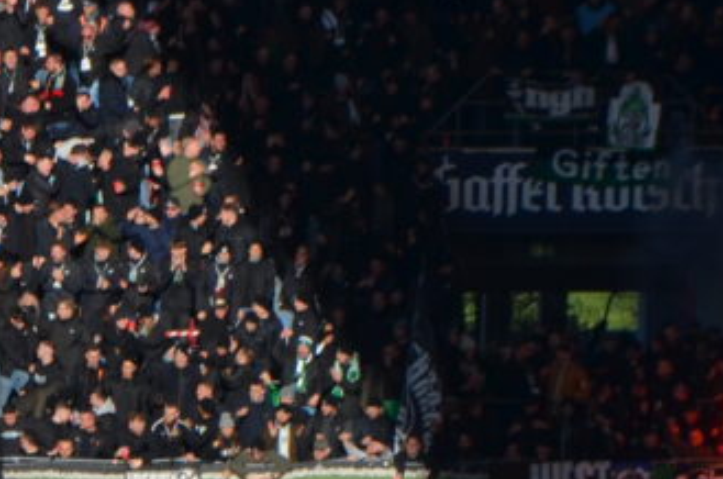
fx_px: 15342
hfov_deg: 2.7
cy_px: 1048
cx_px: -182
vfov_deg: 1.8
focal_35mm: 765
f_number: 7.1
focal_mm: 105
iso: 200
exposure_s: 1/800
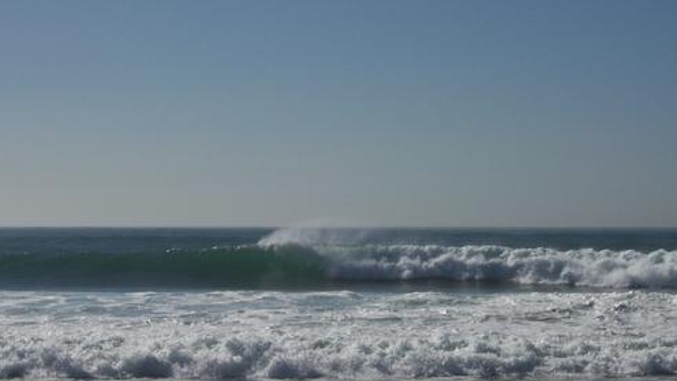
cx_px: 345
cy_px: 213
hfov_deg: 17.4
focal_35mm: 123
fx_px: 2208
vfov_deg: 9.9
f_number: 8.7
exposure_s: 1/695
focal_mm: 16.8
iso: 80
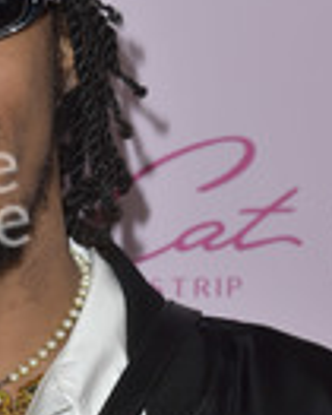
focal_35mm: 263
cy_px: 386
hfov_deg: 5.9
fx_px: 3227
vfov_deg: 7.3
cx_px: -40
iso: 200
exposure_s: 1/250
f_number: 7.1
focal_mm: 92
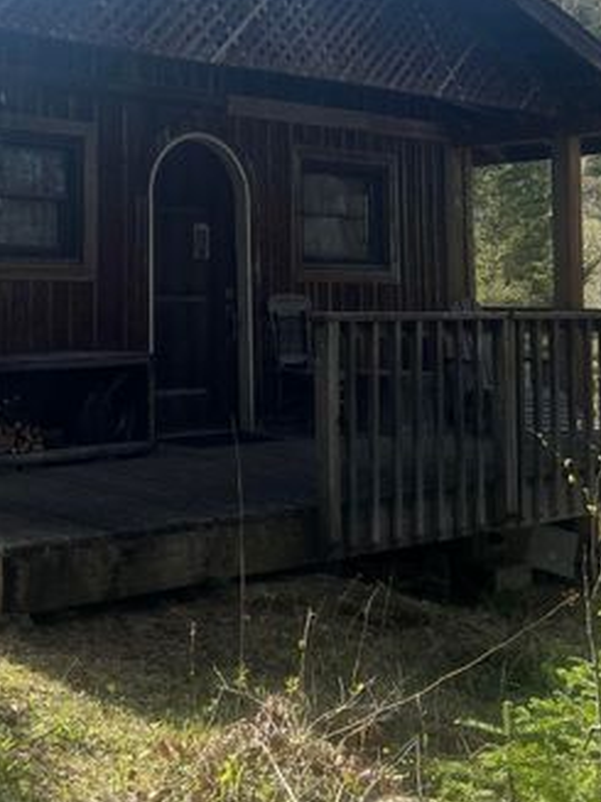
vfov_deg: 35.5
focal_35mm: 53
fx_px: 1228
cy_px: 217
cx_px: 132
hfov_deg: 27.0
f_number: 1.5
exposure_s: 1/4274
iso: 50
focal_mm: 5.7
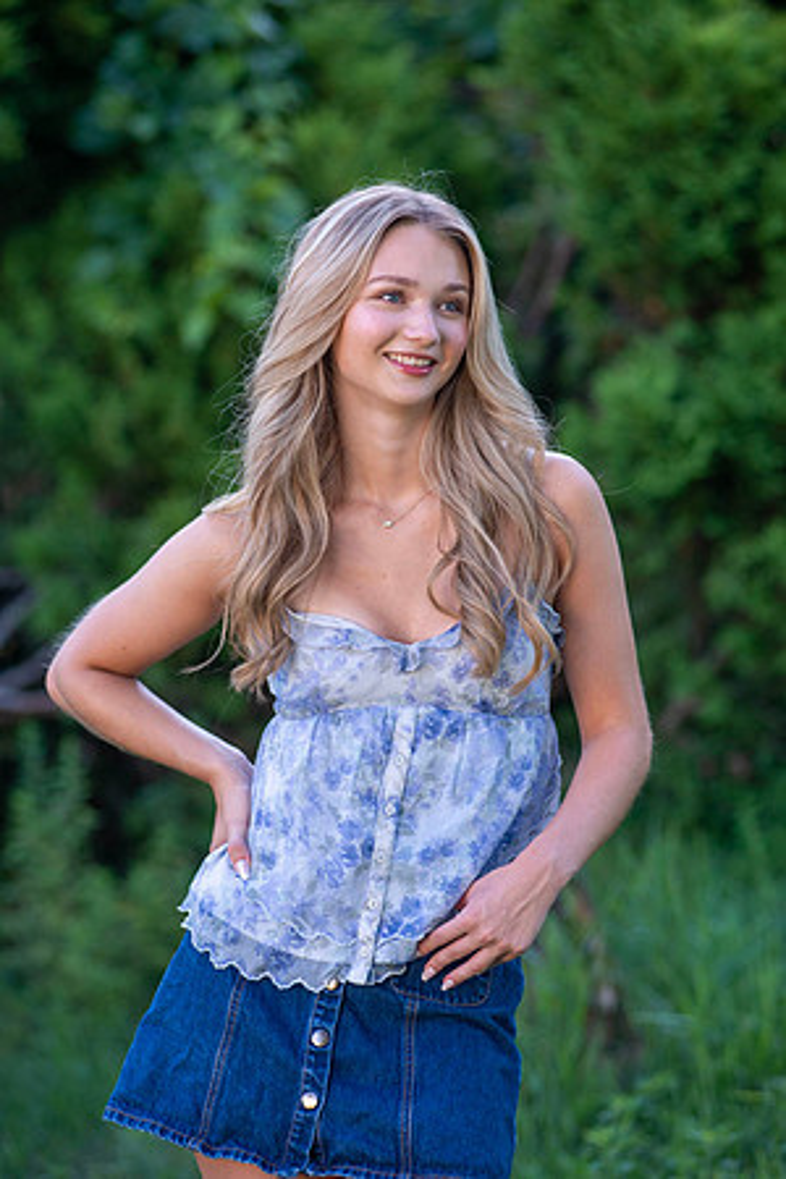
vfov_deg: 17.1
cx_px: 393
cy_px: 590
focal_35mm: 120
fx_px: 3930
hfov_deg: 11.4
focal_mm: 120
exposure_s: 1/200
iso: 160
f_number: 4
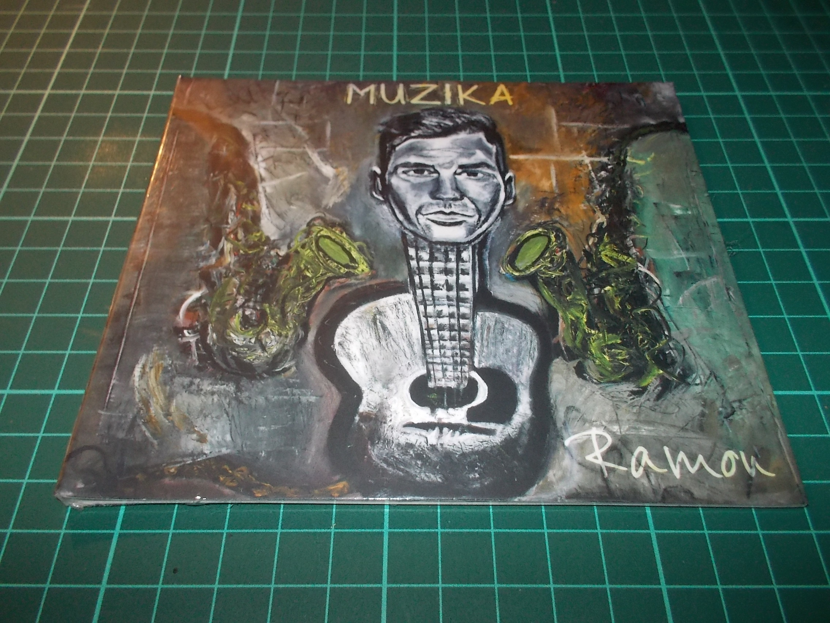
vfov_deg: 48.2
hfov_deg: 61.7
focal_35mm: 29
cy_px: 312
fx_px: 695
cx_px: 415
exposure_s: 1/30
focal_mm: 4.1
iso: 200
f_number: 3.3
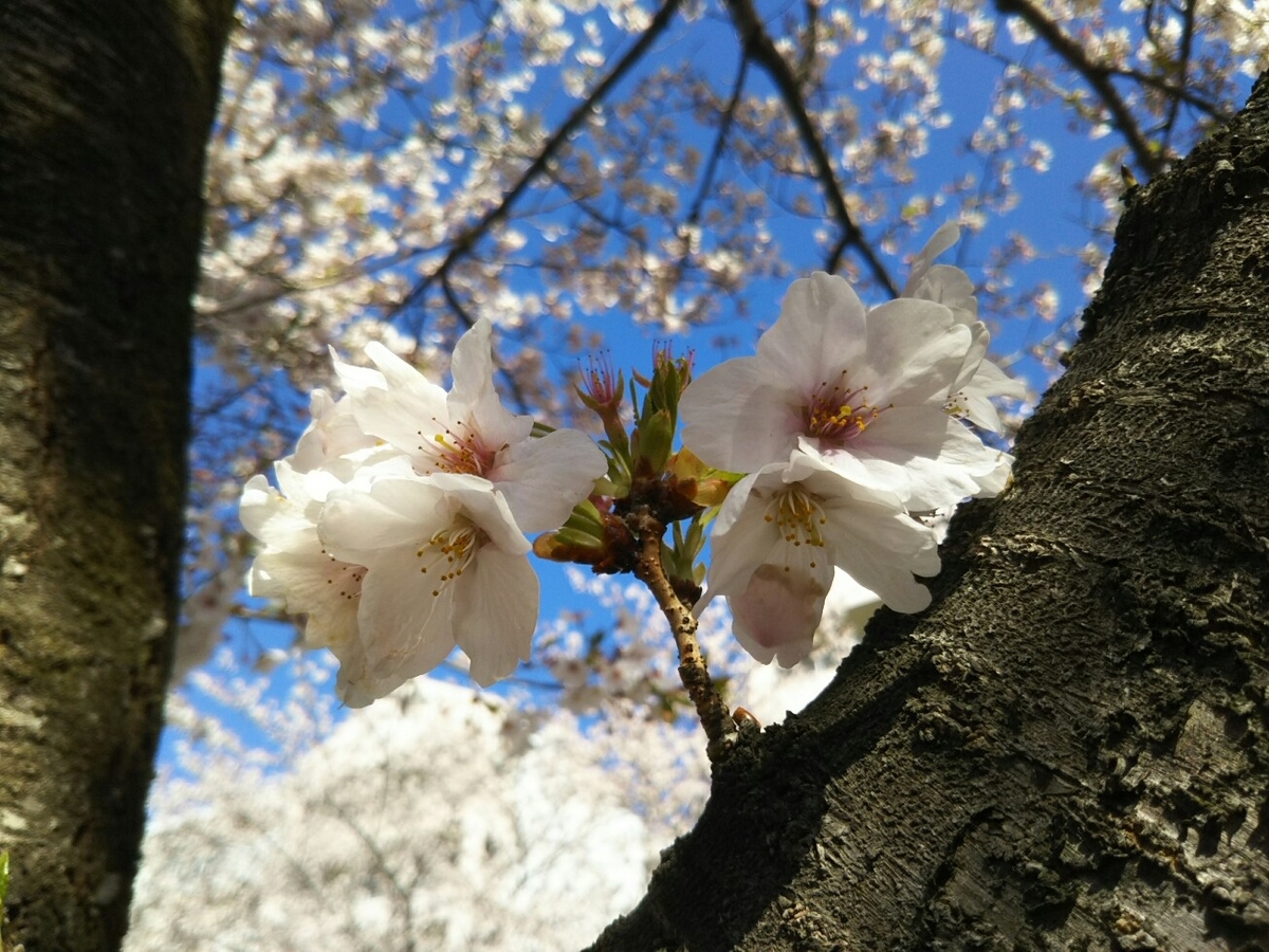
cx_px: 634
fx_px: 1100
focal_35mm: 30
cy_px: 476
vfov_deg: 46.8
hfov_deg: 60.0
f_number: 2.2
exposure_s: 1/546
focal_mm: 4
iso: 25
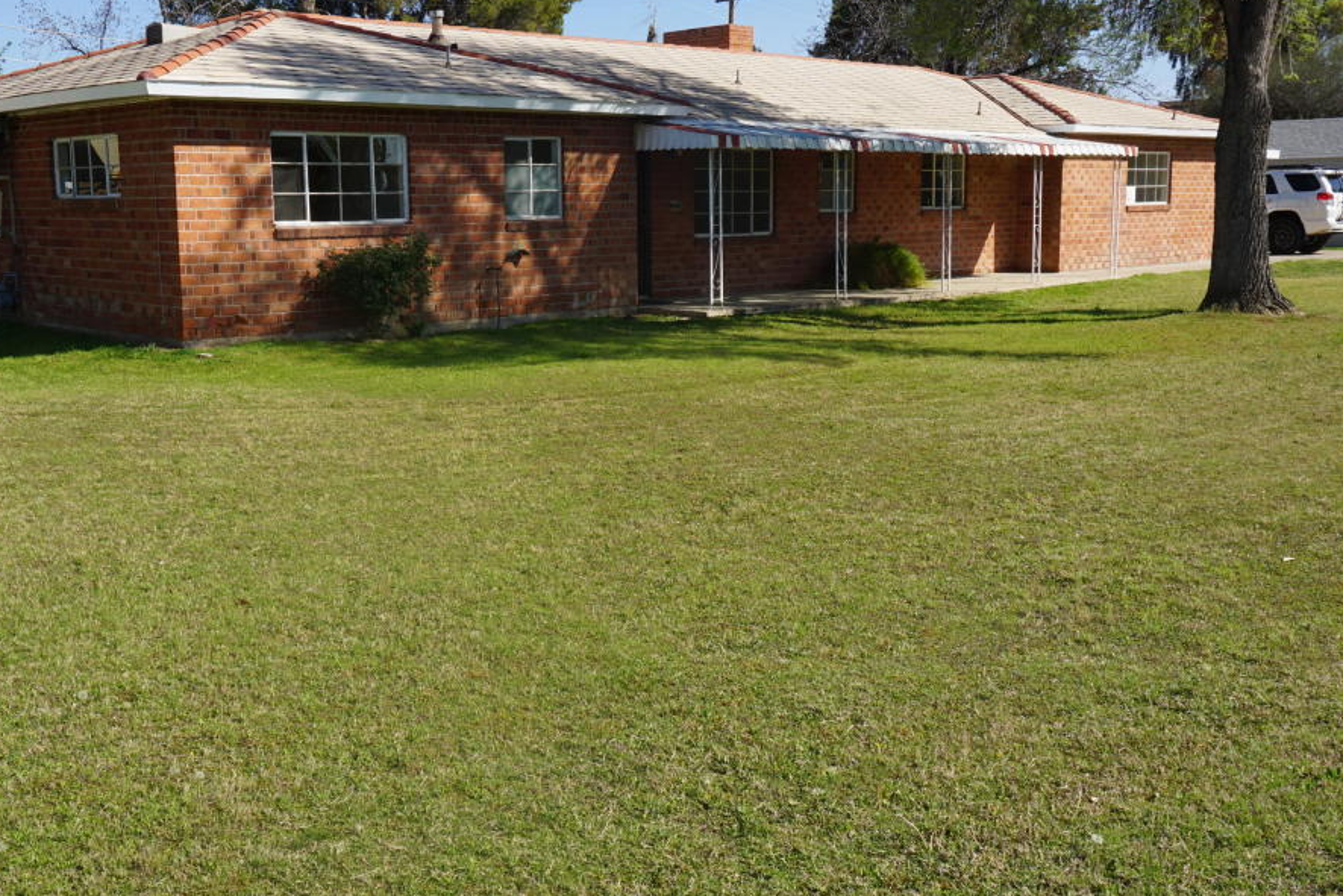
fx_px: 1455
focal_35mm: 39
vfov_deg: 34.2
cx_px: 585
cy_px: 450
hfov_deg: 49.4
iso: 100
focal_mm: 20
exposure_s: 1/100
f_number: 14
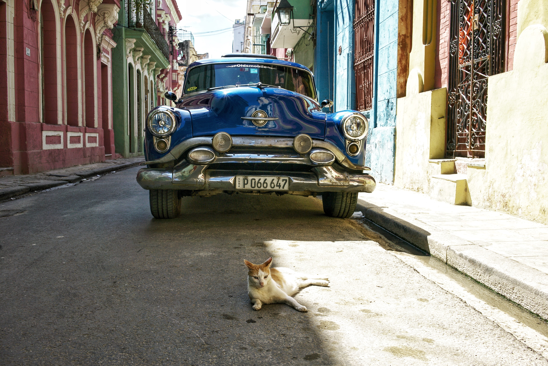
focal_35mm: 35
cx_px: 274
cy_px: 183
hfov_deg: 54.4
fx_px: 533
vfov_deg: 37.9
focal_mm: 35
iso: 100
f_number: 11
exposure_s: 1/100
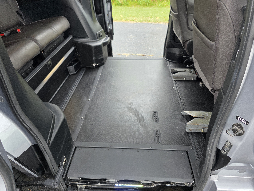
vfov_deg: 58.9
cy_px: 96
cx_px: 127
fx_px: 169
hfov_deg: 73.9
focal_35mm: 23
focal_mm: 6.3
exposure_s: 1/180
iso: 100
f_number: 1.7
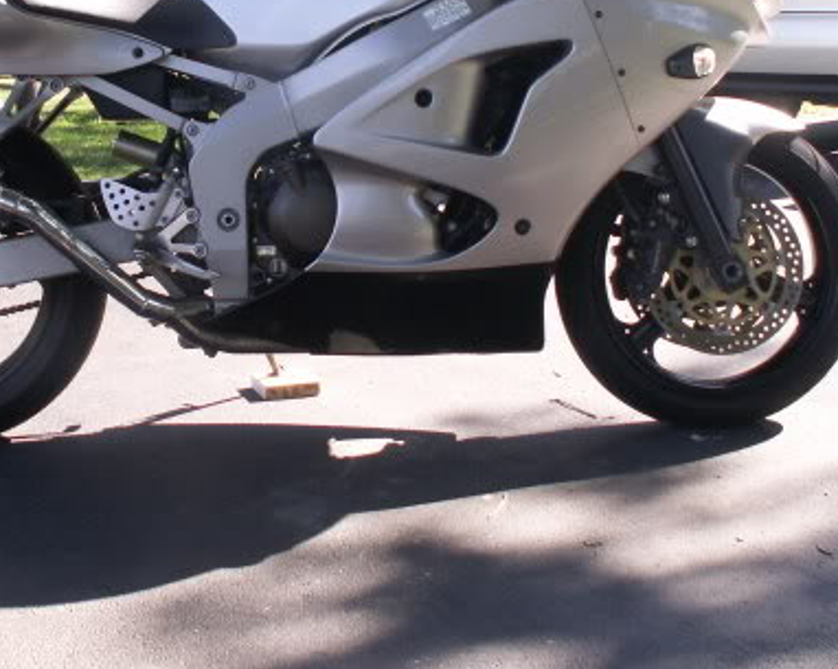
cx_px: 274
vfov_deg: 23.9
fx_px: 1561
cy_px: 145
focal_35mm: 63
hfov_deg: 29.8
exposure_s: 1/100
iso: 50
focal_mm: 5.86
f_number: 4
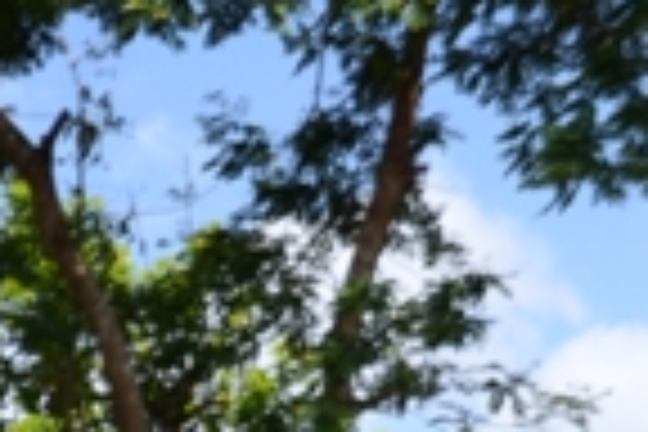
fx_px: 3114
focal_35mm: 173
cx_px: 248
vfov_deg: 7.6
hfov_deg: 11.9
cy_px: 882
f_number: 4
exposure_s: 1/1000
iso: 200
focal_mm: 26
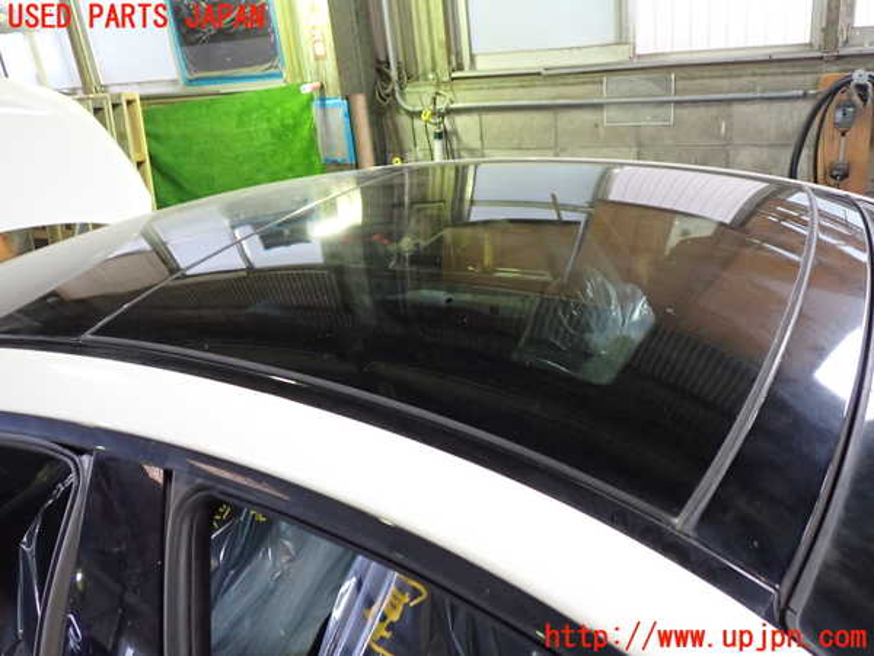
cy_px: 328
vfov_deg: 46.8
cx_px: 437
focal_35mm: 30
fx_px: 757
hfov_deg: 60.0
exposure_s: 1/30
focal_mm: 5.4
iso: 400
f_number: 2.3
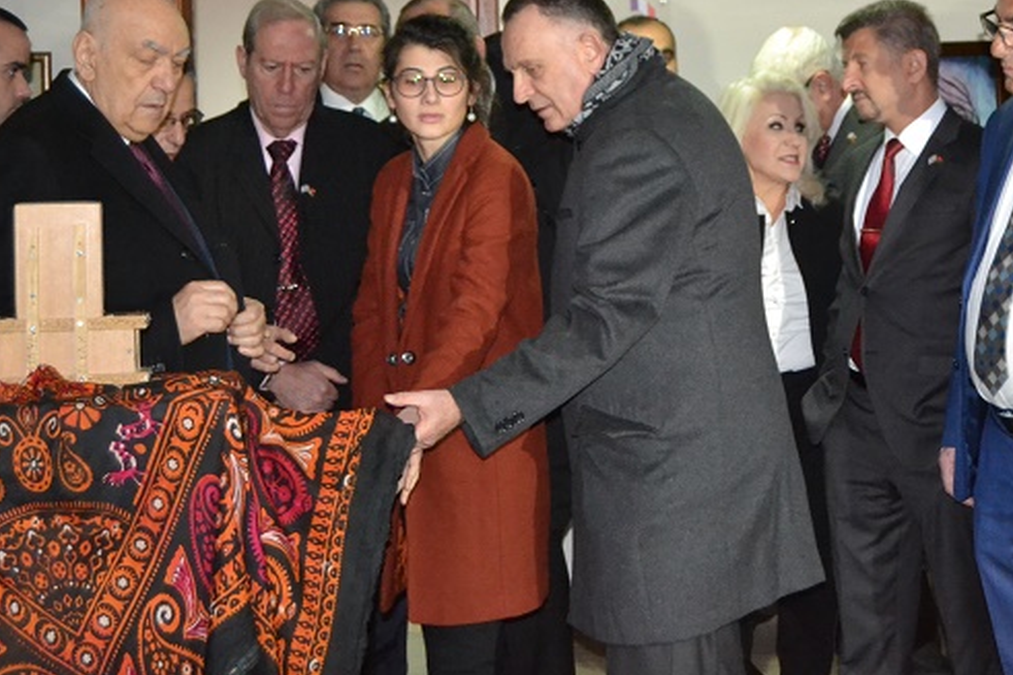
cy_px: 150
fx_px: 2133
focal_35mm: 76
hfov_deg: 26.6
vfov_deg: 17.8
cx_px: 671
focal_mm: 31
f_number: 4.2
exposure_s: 1/60
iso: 3200
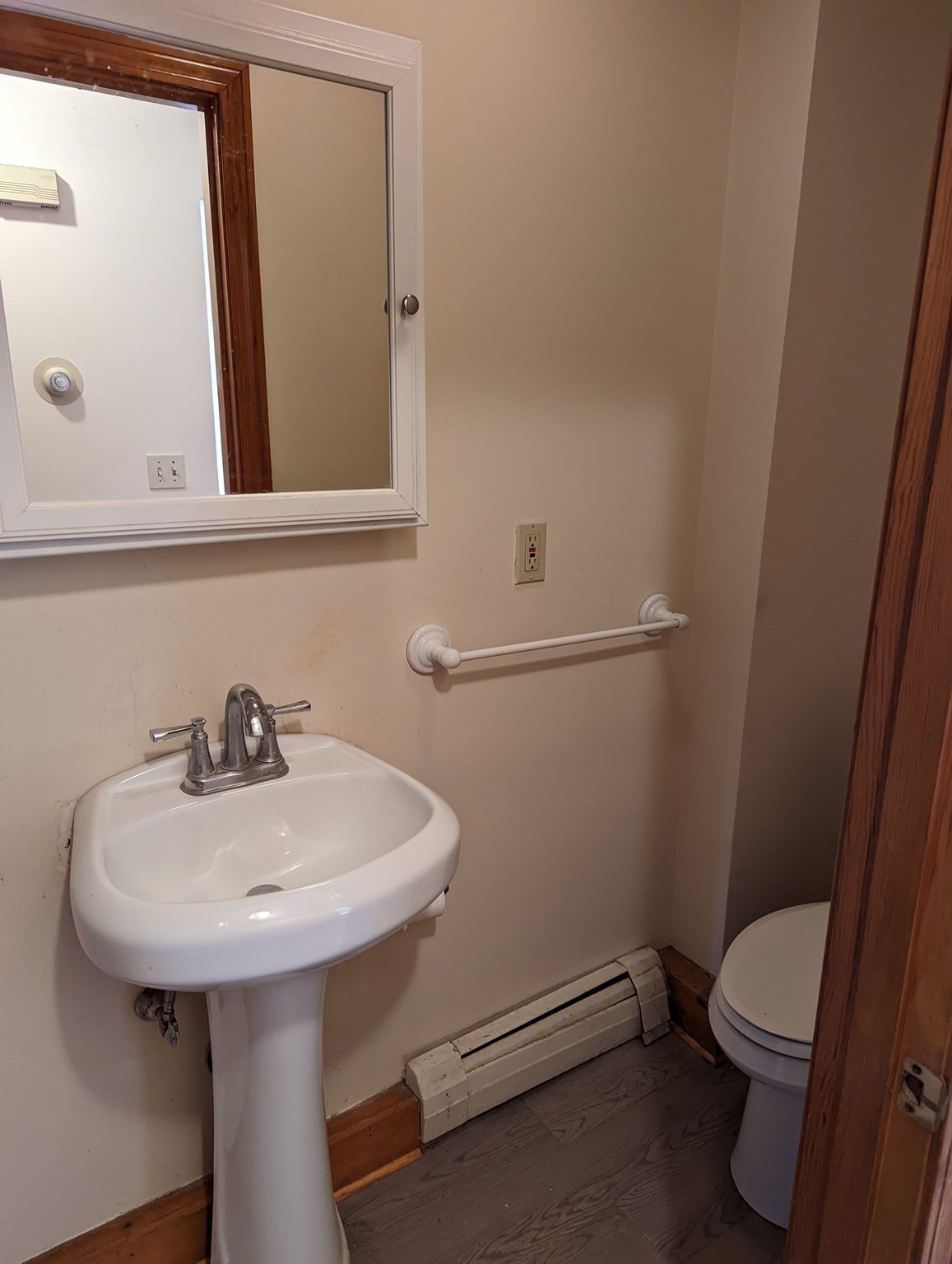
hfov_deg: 56.9
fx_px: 878
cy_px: 632
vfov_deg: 71.5
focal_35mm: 24
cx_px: 476
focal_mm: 6.81
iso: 699
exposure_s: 1/120
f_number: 1.85
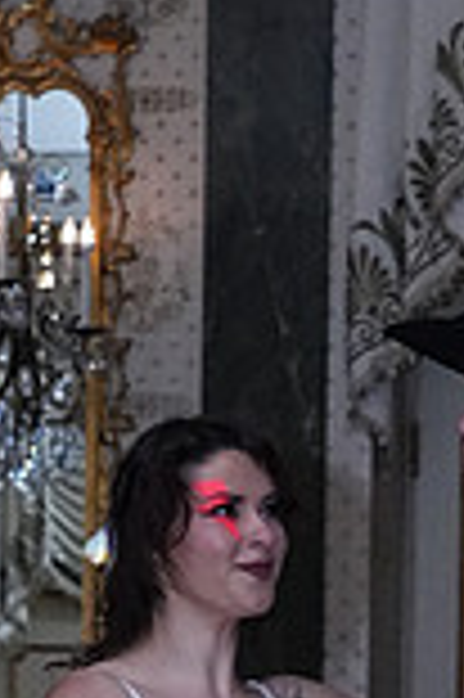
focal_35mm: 206
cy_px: 1108
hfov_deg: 6.6
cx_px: 340
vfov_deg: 9.7
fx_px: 3991
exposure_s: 1/200
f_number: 7.1
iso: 5000
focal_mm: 37
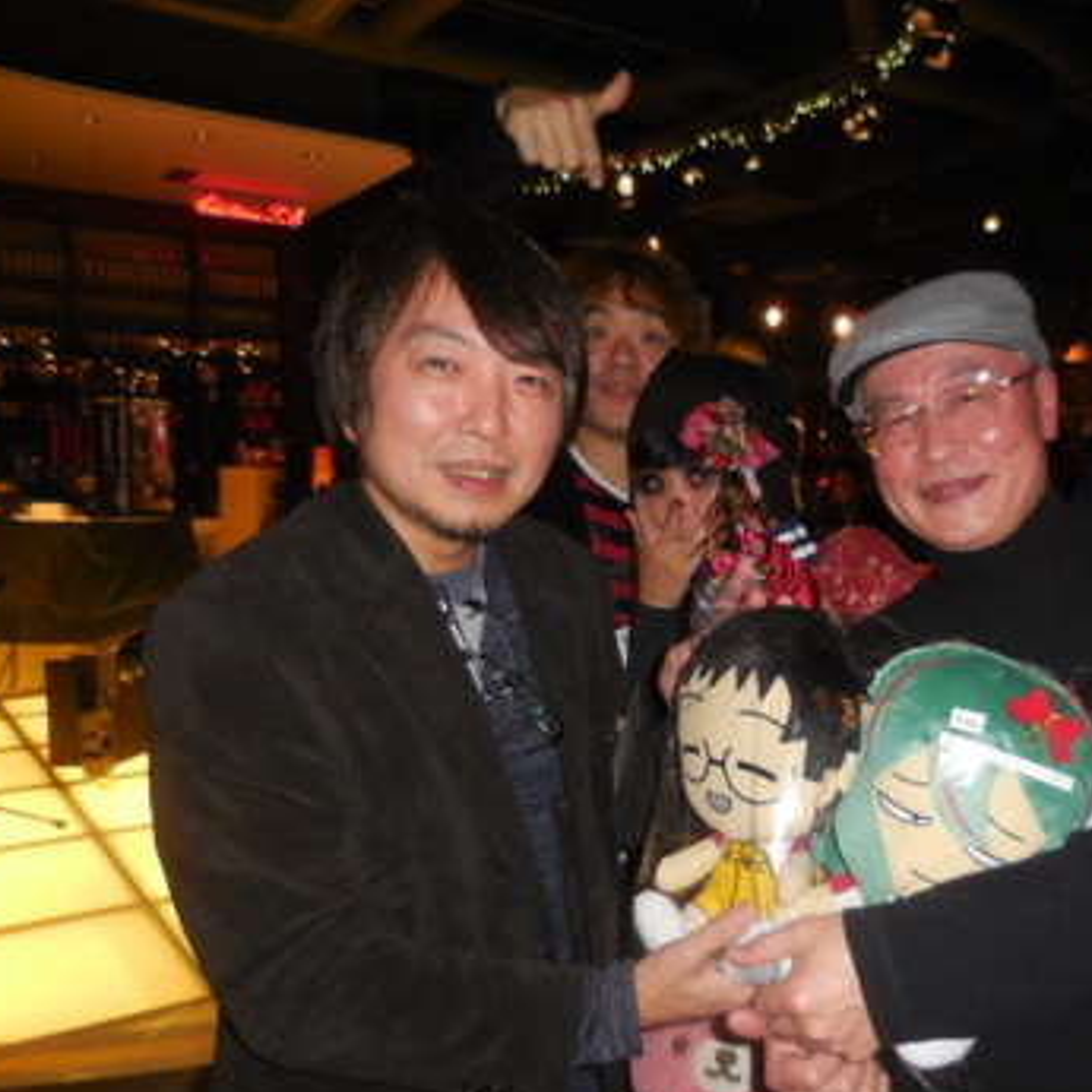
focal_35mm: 32
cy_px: 590
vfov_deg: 51.0
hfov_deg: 50.0
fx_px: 1142
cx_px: 747
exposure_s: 1/25
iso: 200
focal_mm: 4.5
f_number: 3.3
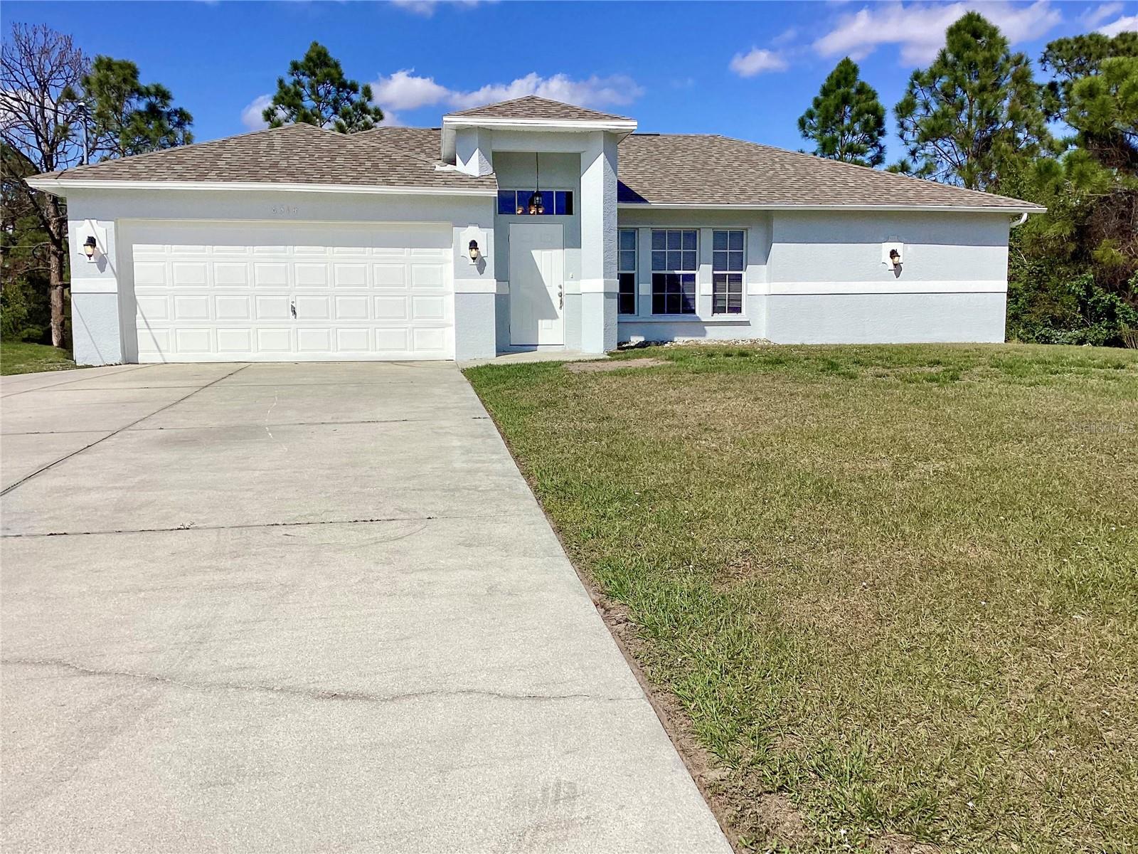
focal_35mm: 31
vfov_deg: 45.4
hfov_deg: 58.4
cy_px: 427
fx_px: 1019
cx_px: 569
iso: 25
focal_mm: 3.3
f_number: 2.4
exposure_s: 1/3401
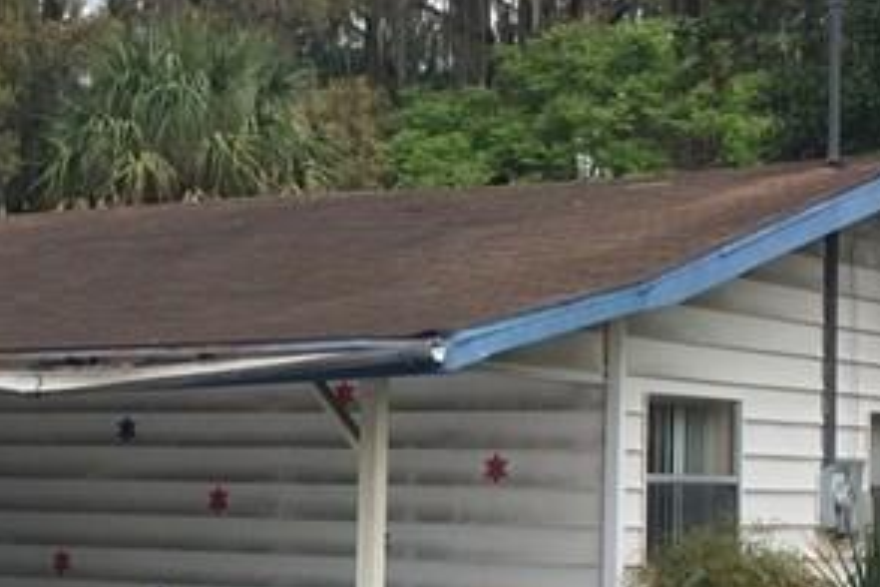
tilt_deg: -1.1
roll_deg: -0.1
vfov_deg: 13.0
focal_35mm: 105
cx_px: -57
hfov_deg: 18.8
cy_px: 473
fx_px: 2566
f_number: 2.2
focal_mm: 4.15
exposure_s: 1/1520
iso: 32
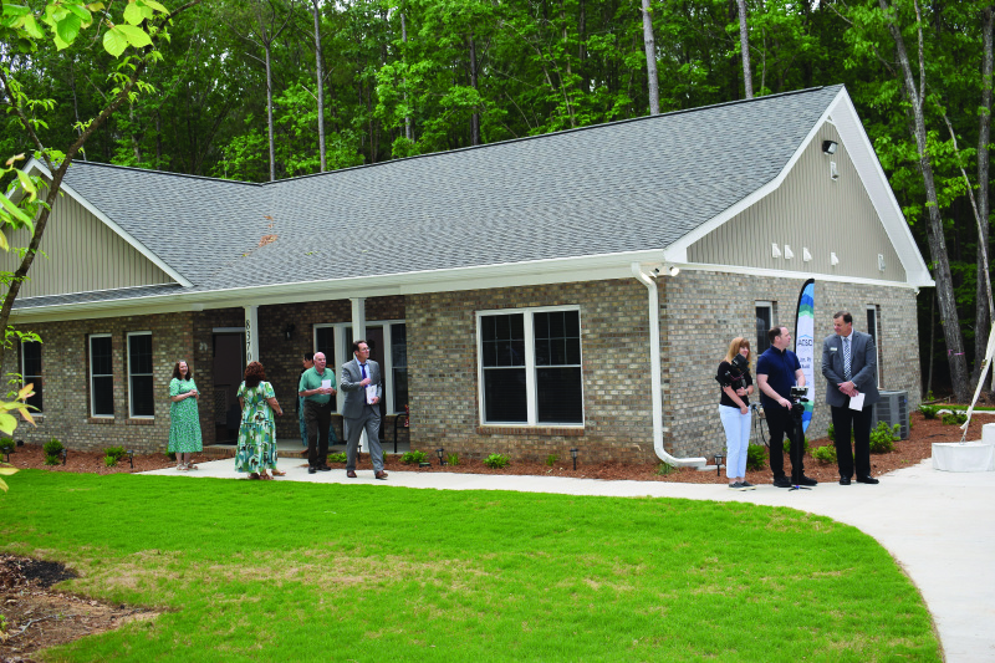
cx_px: 498
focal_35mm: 38
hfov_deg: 51.3
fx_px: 1036
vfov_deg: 35.5
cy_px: 332
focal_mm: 25
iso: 220
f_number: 5.6
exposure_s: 1/125
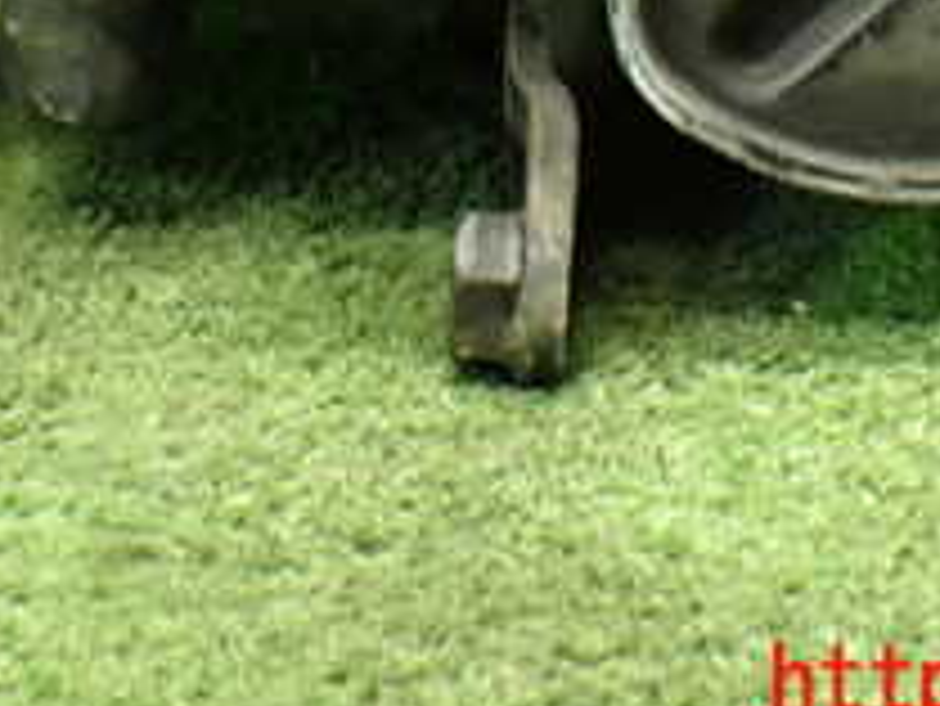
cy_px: -270
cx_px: 436
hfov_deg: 22.7
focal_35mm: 86
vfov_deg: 16.1
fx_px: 2337
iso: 800
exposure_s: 1/30
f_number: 2.3
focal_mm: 5.4
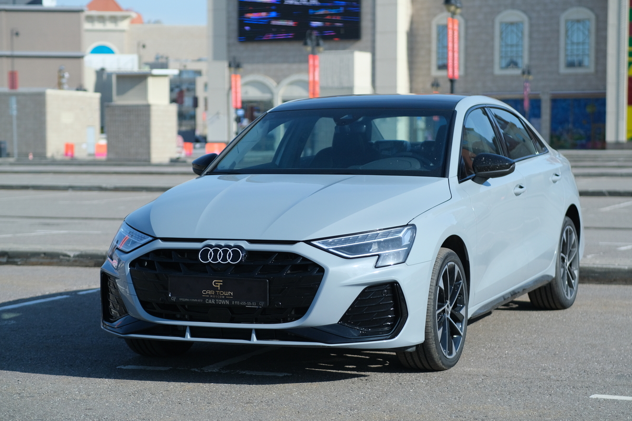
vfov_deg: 15.4
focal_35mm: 89
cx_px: 330
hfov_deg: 22.9
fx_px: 1562
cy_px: 209
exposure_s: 1/12000
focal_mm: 56
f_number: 2.2
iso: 800
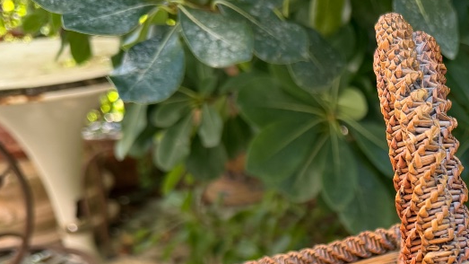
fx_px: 746
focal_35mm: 60
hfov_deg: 32.3
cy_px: 344
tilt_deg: -30.8
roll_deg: +3.5
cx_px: 461
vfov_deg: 18.6
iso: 64
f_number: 1.78
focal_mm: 6.76
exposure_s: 1/121
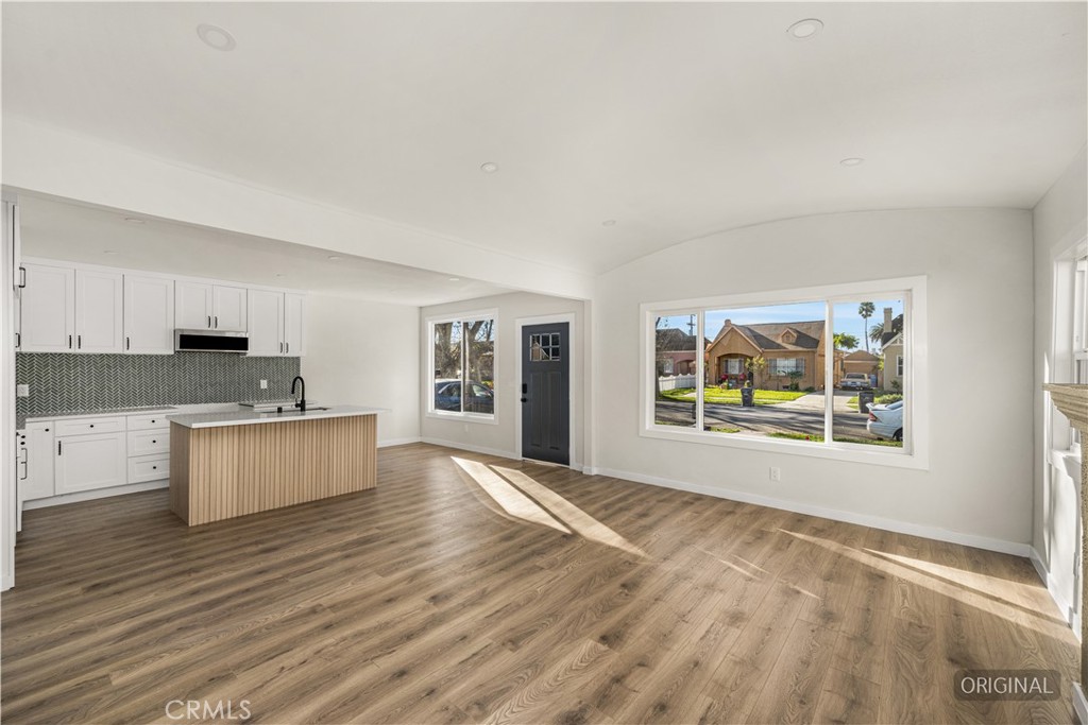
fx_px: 423
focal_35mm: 14
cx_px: 544
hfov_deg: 104.2
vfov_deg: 81.2
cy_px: 362
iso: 80
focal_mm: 14
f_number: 6.3
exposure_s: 1/125
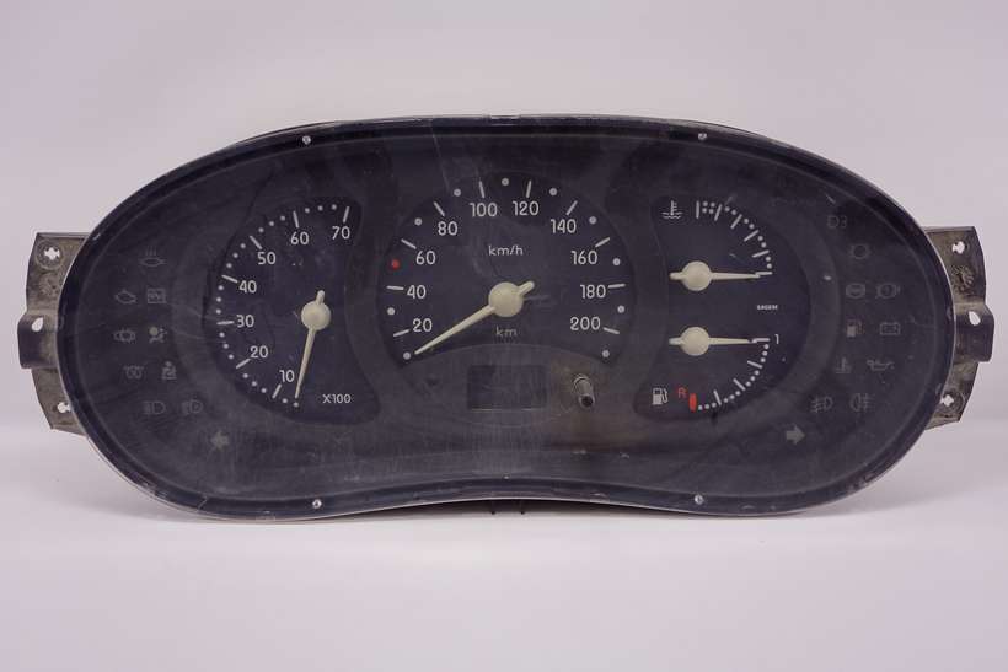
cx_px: 504
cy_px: 336
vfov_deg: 30.5
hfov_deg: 44.5
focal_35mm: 44
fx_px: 1232
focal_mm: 16.39
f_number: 3.2
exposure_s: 1/60
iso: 125
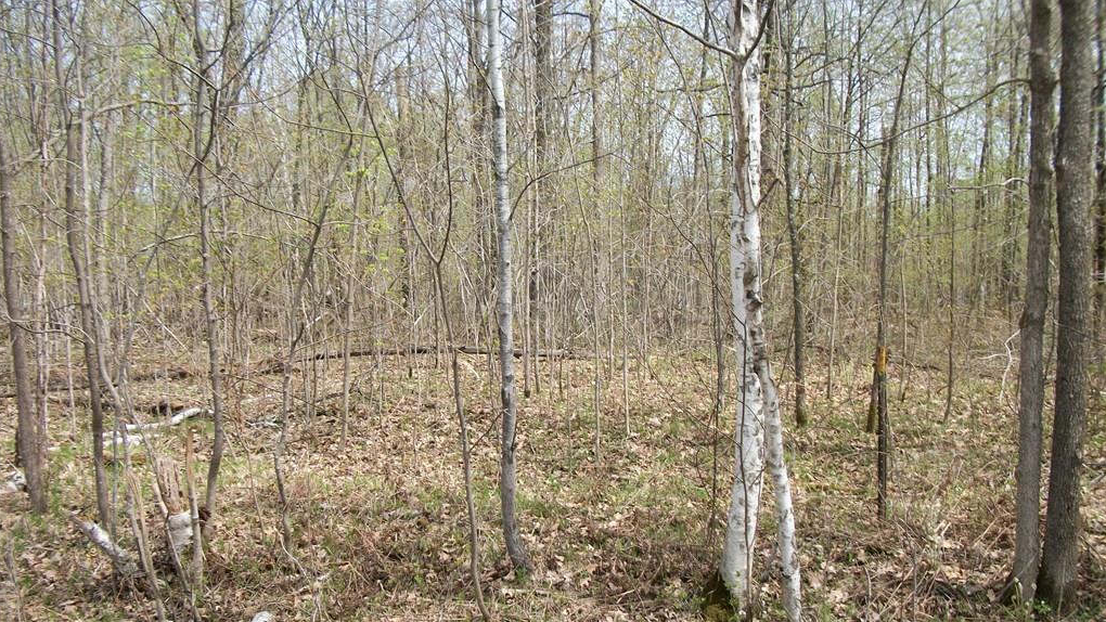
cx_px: 553
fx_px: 1027
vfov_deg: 33.6
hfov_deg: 56.6
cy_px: 380
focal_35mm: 35
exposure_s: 1/80
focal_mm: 5.7
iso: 80
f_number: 8.8
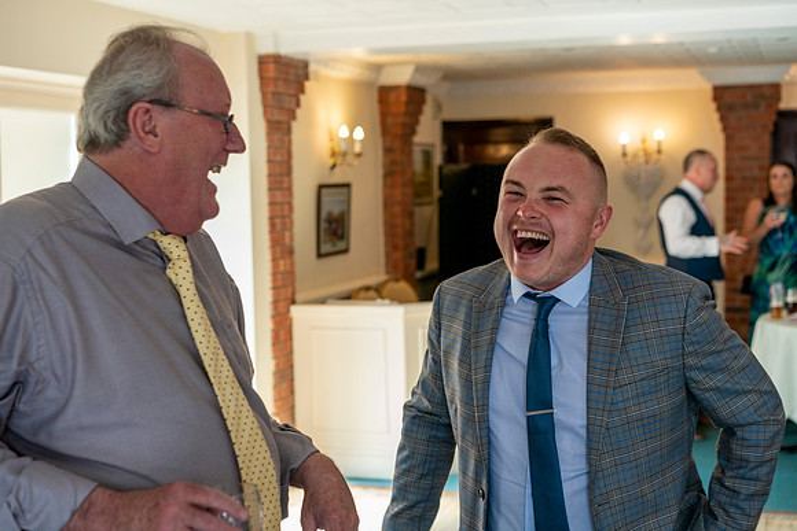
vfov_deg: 24.6
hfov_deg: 36.2
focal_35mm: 55
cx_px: 398
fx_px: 1218
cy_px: 266
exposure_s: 1/160
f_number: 4
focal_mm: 55
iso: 800
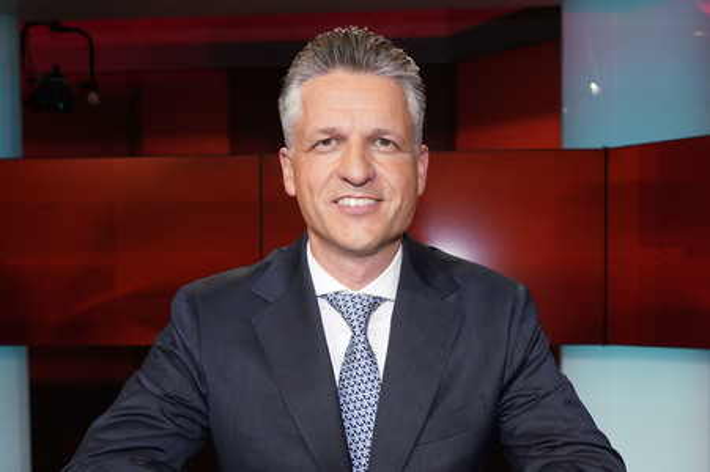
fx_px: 591
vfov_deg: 43.5
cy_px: 236
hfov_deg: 62.0
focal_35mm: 30
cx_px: 355
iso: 2000
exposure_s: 1/200
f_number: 5.6
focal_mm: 30
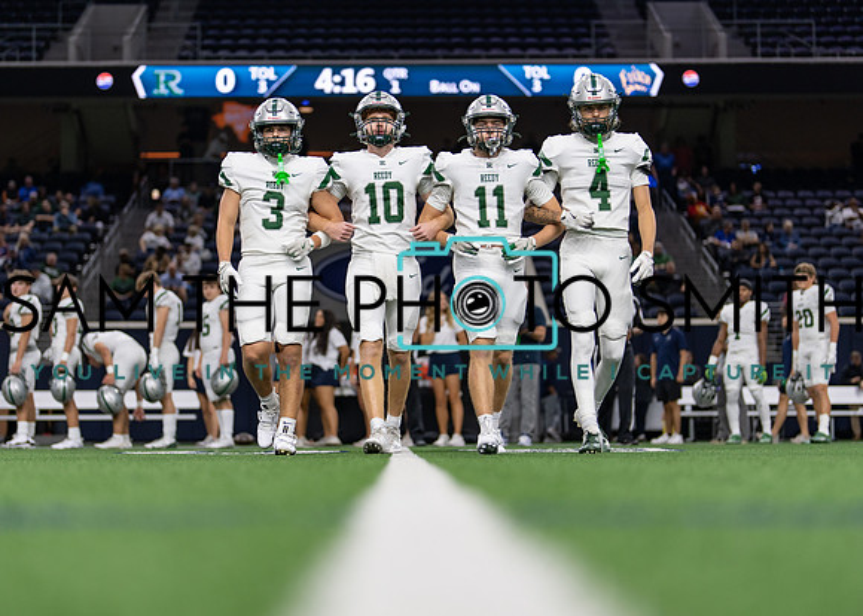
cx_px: 408
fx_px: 1668
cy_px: 309
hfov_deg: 29.0
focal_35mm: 68
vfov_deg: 20.9
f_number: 1.2
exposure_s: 1/640
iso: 250
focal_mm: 50
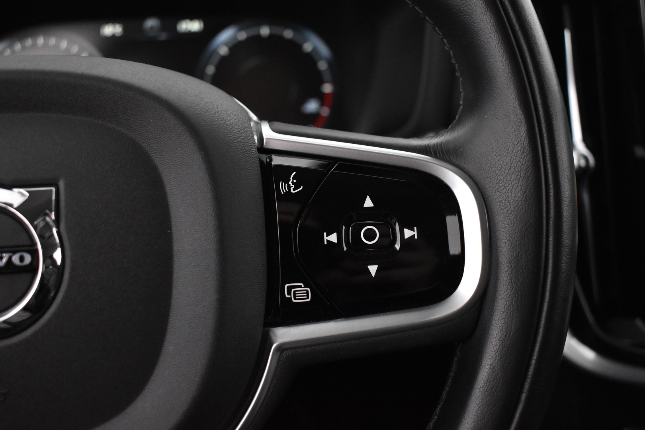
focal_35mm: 39
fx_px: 699
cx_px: 322
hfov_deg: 49.6
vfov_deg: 34.2
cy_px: 215
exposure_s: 1/40
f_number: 4
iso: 3200
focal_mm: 26
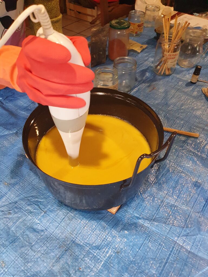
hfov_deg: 53.1
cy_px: 138
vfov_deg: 67.3
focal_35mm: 26
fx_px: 208
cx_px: 104
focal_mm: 4.32
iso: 500
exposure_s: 1/50
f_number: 2.4
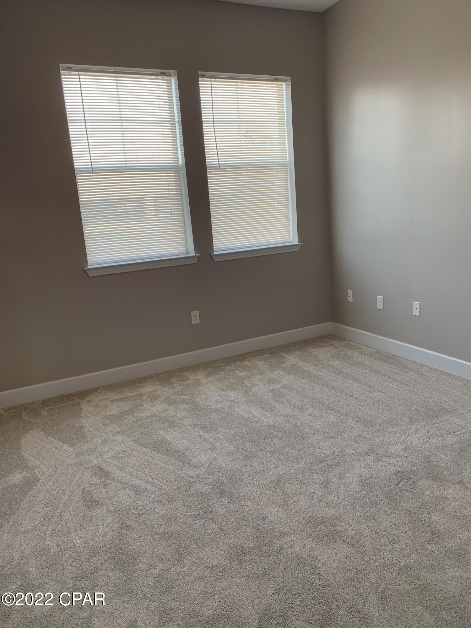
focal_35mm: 26
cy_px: 314
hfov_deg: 53.1
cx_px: 236
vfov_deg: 67.3
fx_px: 472
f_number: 1.8
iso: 64
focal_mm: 4.25
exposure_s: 1/60
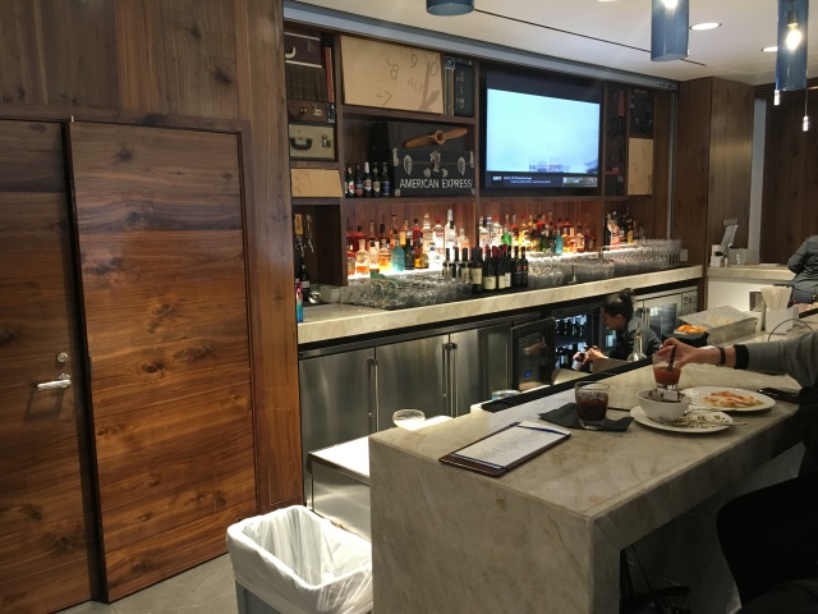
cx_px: 409
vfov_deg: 48.2
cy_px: 307
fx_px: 685
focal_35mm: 29
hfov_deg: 61.7
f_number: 2.2
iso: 125
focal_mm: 4.15
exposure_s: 1/30
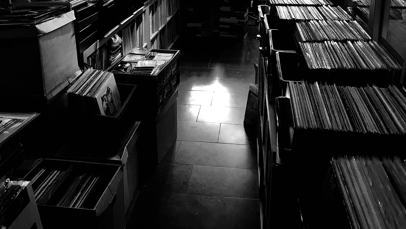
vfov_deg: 27.9
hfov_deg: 49.4
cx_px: 202
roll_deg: +0.0
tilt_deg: -13.6
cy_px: 19
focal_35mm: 41
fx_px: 441
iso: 50
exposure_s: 1/17
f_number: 1.8
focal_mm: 3.99
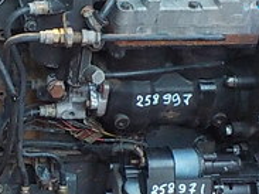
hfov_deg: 18.0
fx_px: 785
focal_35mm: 105
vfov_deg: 14.0
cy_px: 50
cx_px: -31
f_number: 3.3
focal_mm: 4.1
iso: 400
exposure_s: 1/20
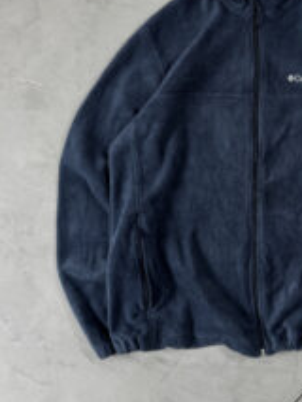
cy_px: 138
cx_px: 264
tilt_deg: -88.3
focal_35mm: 45
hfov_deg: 30.9
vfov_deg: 41.6
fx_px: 523
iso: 160
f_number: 1.78
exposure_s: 1/60
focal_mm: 6.76
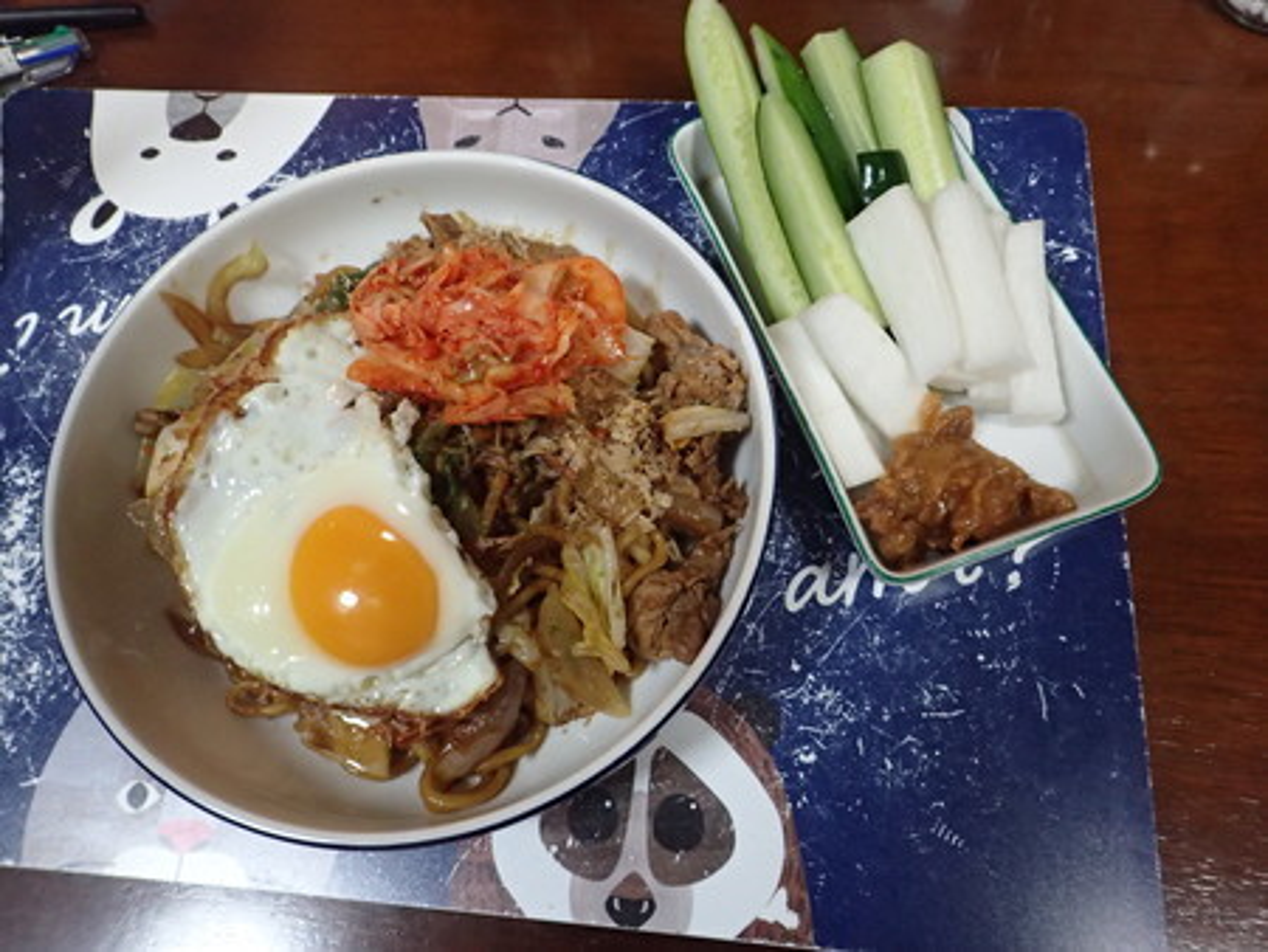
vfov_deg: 54.9
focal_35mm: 25
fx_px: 916
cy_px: 476
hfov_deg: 69.4
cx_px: 634
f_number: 2.8
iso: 800
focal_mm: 4.5
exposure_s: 1/100
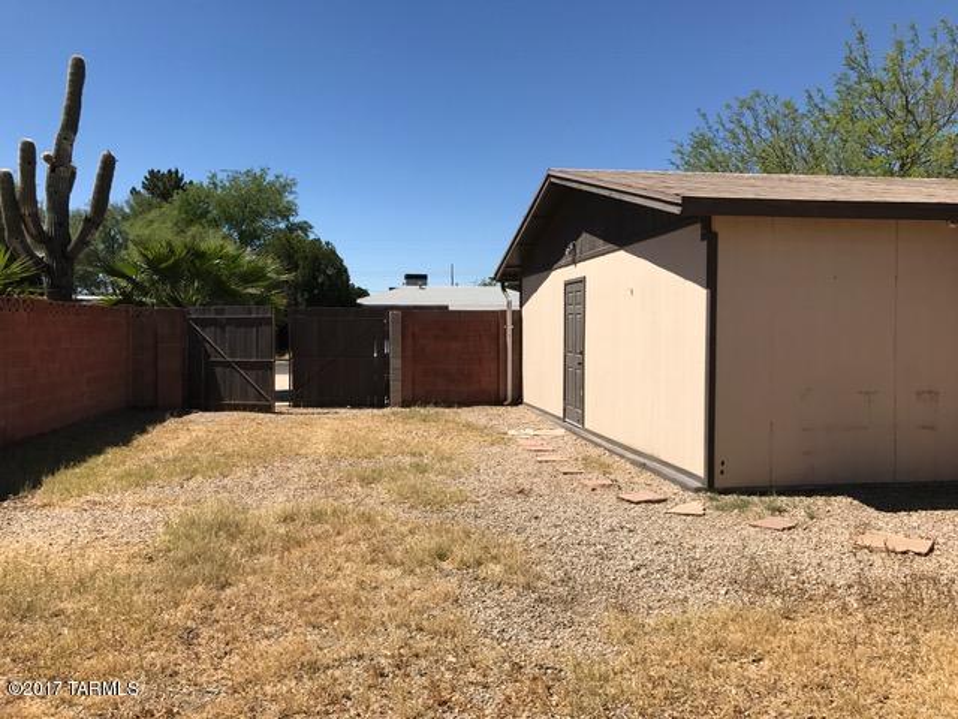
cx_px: 479
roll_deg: +0.1
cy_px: 360
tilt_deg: -2.4
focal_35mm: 28
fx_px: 775
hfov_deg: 63.4
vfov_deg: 49.7
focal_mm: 3.99
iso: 20
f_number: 1.8
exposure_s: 1/3300
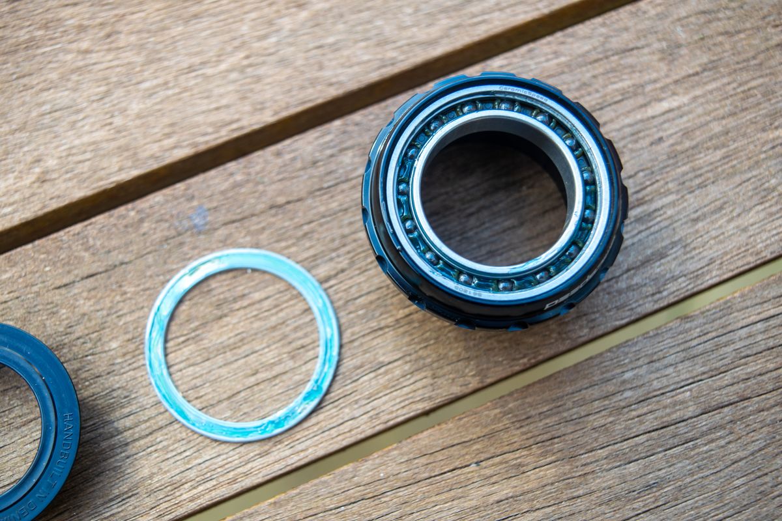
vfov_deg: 26.5
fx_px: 1108
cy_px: 260
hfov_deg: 38.9
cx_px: 391
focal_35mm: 51
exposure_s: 1/40
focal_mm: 34
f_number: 5.6
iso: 100
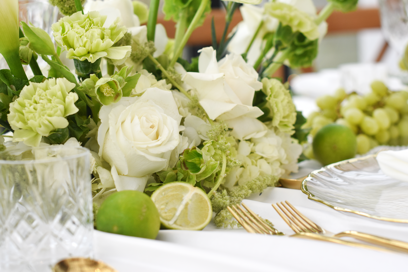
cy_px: 136
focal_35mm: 75
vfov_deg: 18.2
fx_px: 850
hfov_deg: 27.0
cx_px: 204
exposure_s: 1/320
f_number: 3.2
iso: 400
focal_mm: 50
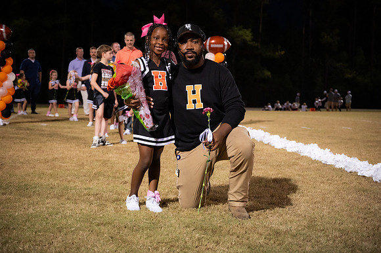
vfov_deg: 23.4
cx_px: 190
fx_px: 613
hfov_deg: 34.5
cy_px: 126
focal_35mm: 58
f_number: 4
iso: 3200
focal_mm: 58
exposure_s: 1/250
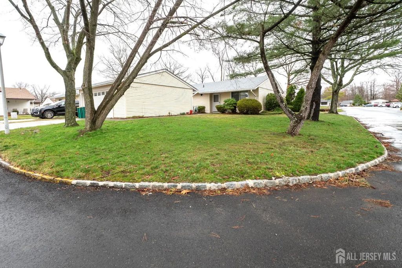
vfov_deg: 77.3
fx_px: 167
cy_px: 134
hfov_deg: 100.4
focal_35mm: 15
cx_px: 201
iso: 180
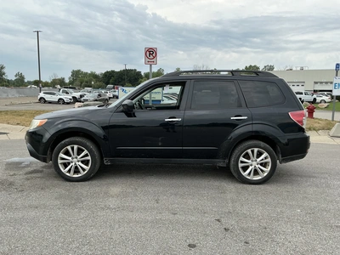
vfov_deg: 49.7
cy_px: 128
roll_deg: -1.8
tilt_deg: -3.2
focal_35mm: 28
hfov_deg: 63.4
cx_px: 170
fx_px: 275
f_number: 1.8
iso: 25
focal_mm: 3
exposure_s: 1/883
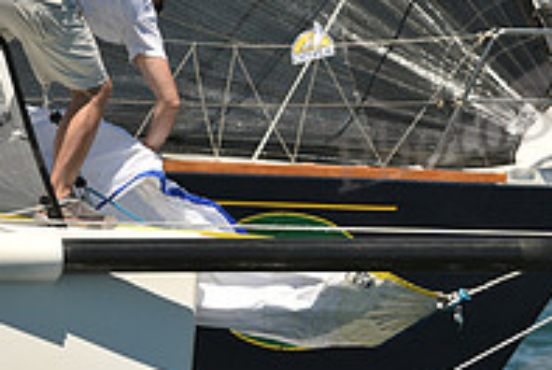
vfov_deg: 2.3
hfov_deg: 3.5
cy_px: 304
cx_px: 191
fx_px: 9029
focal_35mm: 588
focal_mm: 200
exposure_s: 1/1250
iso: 250
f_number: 7.1
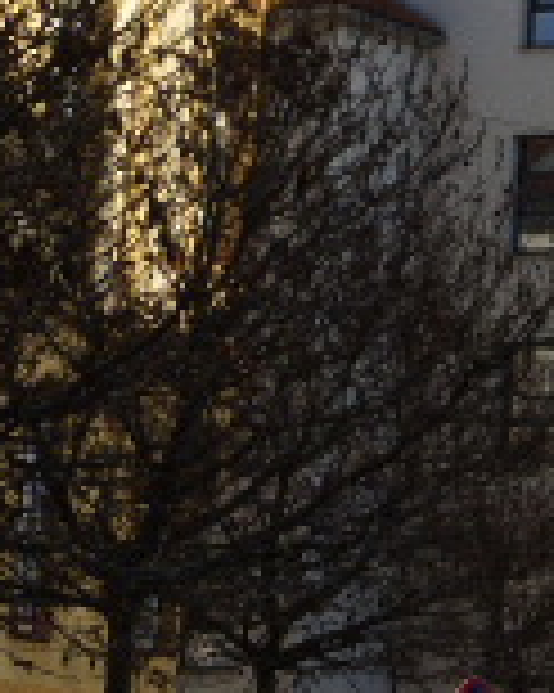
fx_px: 3836
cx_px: 1374
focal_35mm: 187
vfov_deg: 10.2
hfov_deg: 7.6
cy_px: -122
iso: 100
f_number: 4.1
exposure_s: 1/500
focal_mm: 7.9
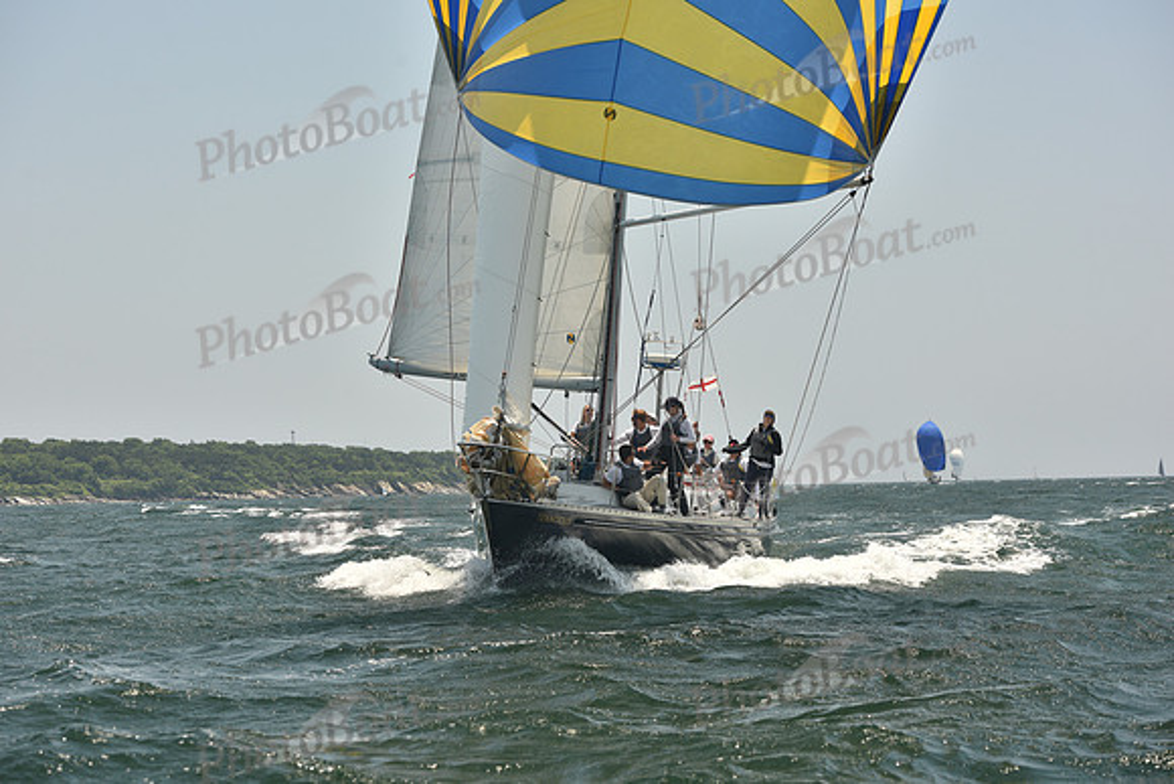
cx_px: 587
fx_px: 2805
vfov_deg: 15.9
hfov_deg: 23.6
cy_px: 392
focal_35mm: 86
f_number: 6.3
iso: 250
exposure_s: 1/640
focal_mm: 86
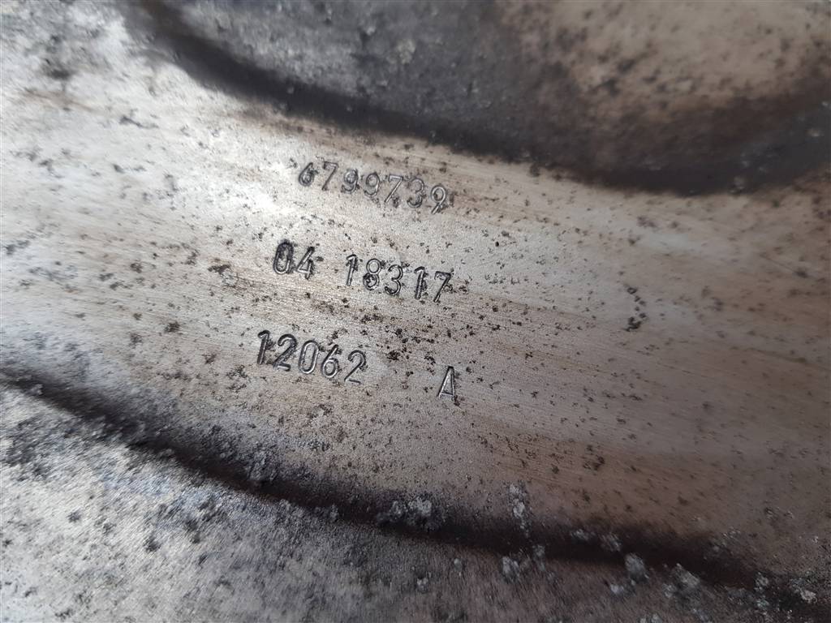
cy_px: 312
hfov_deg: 67.3
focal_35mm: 26
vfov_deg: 53.1
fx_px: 624
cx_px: 416
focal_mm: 4.2
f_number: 1.7
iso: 80
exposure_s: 1/100
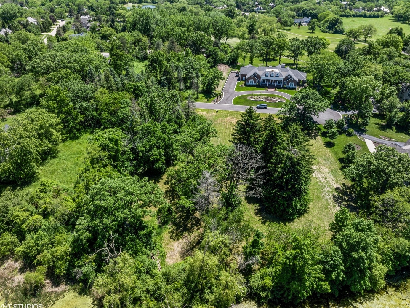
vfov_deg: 54.9
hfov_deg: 69.4
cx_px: 202
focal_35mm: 25
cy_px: 152
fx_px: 296
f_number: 11
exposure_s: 1/120
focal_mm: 12.29
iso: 100
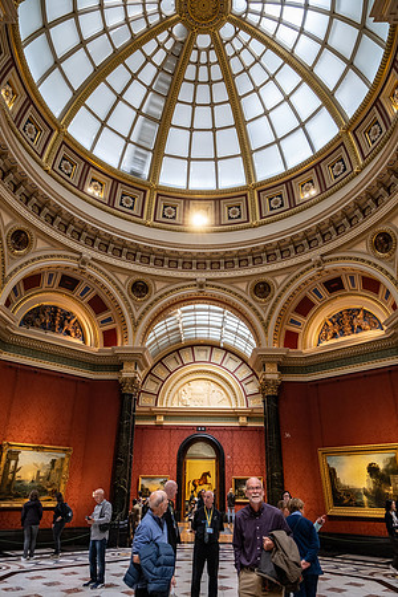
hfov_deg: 53.1
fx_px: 398
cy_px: 298
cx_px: 199
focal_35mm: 24
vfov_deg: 73.7
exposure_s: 1/30
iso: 1000
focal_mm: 16
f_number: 2.8
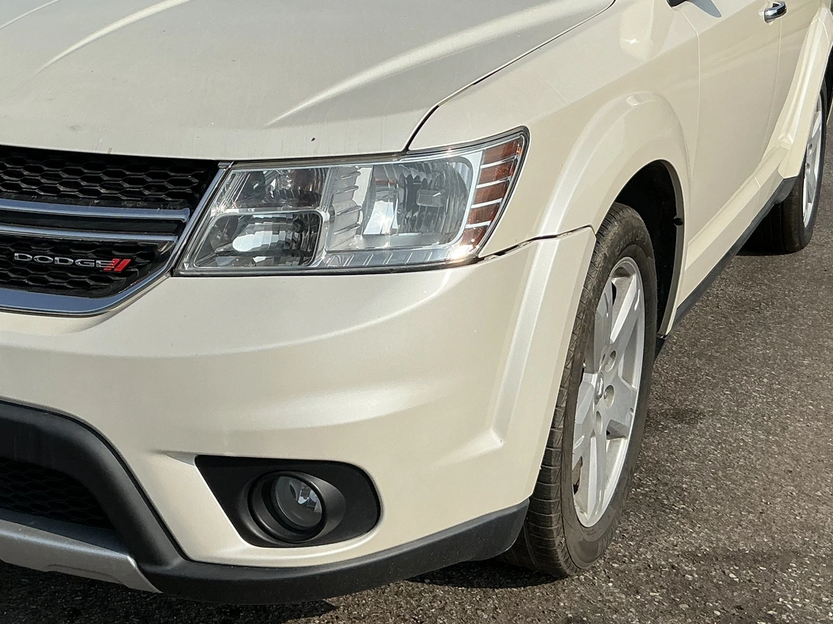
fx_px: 1275
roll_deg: -1.9
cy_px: 199
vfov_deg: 27.3
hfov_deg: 35.9
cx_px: 284
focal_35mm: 53
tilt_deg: -11.2
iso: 25
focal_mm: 3
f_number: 1.8
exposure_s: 1/3534
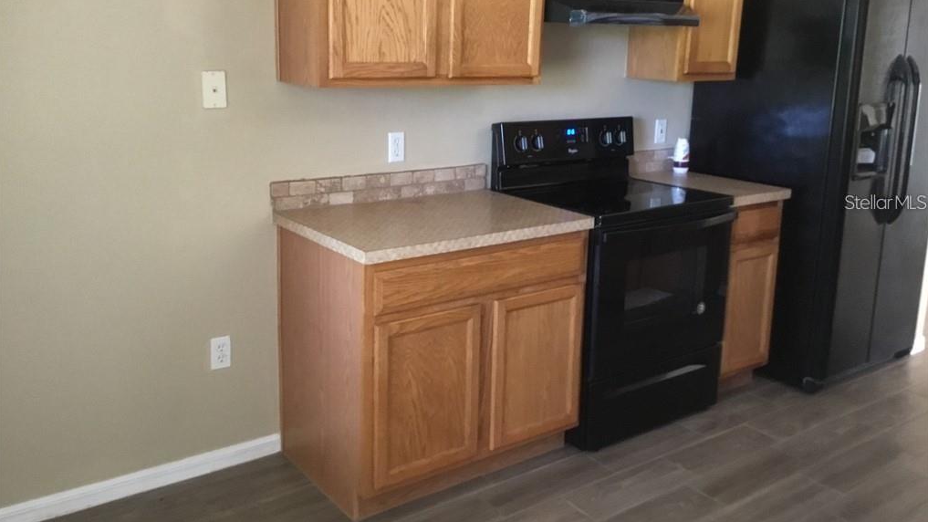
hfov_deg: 58.0
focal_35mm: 34
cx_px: 464
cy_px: 202
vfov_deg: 34.5
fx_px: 837
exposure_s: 1/15
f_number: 2.4
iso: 250
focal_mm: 3.3
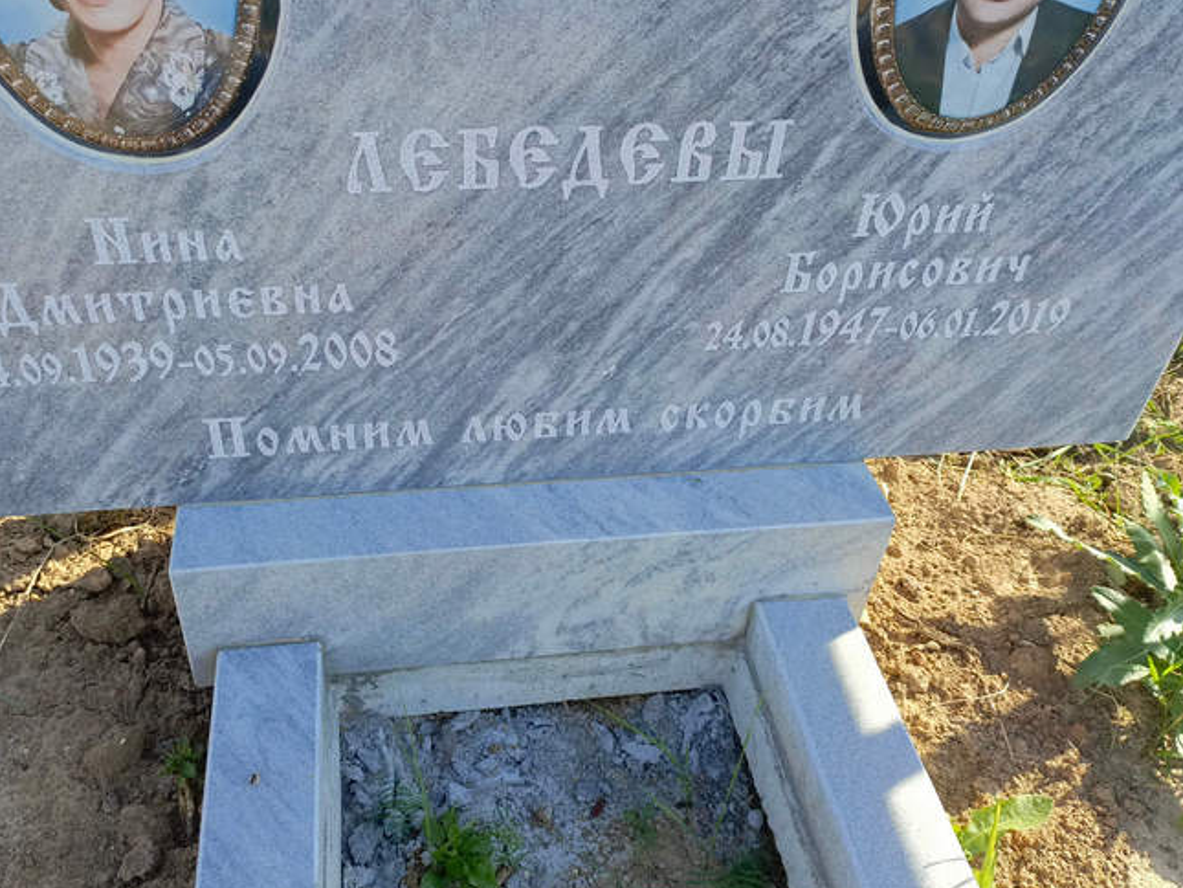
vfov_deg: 45.2
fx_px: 1060
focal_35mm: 31
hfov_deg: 58.2
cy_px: 360
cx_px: 525
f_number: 1.69
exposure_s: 1/383
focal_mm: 4.76
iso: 112
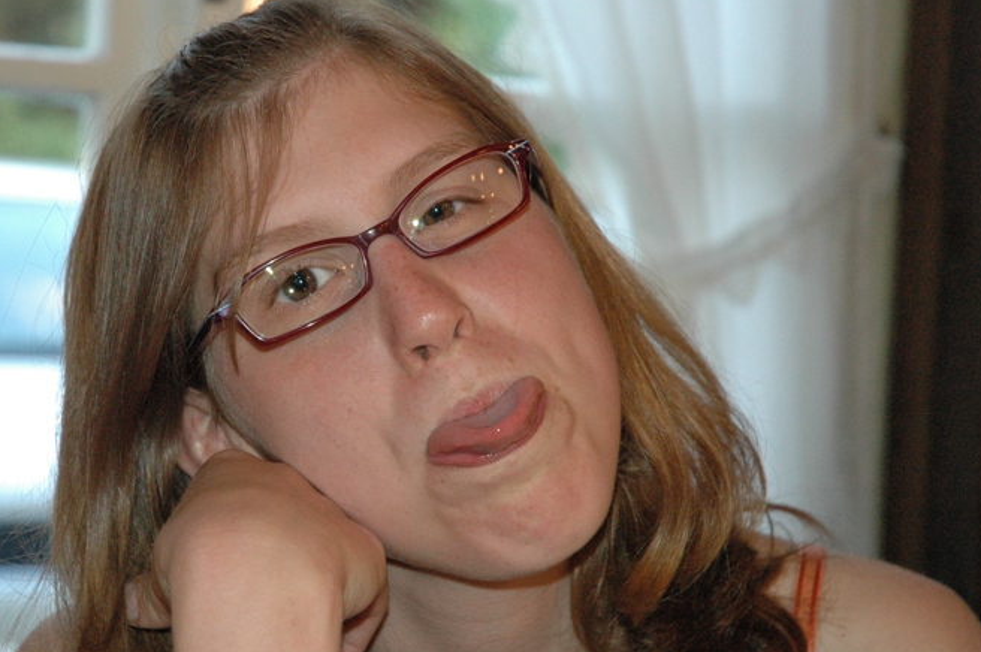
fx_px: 3484
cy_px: 299
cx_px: 405
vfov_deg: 10.7
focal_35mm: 128
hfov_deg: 16.0
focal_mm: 70
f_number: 5
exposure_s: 1/60
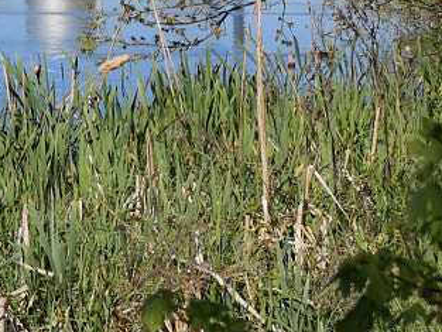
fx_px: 1763
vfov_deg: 10.6
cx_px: -367
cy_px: -73
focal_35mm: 138
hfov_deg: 12.9
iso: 50
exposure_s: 1/2695
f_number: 1.8
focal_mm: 3.95
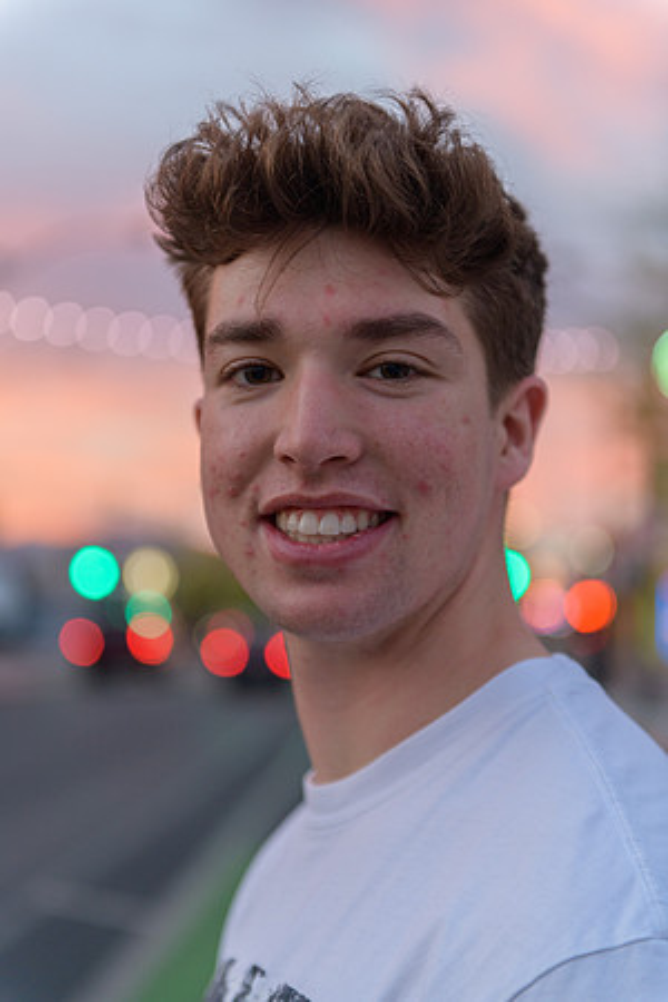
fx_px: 1948
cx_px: 334
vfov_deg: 28.8
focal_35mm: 70
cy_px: 501
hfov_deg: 19.5
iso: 250
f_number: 2.8
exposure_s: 1/80
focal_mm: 70
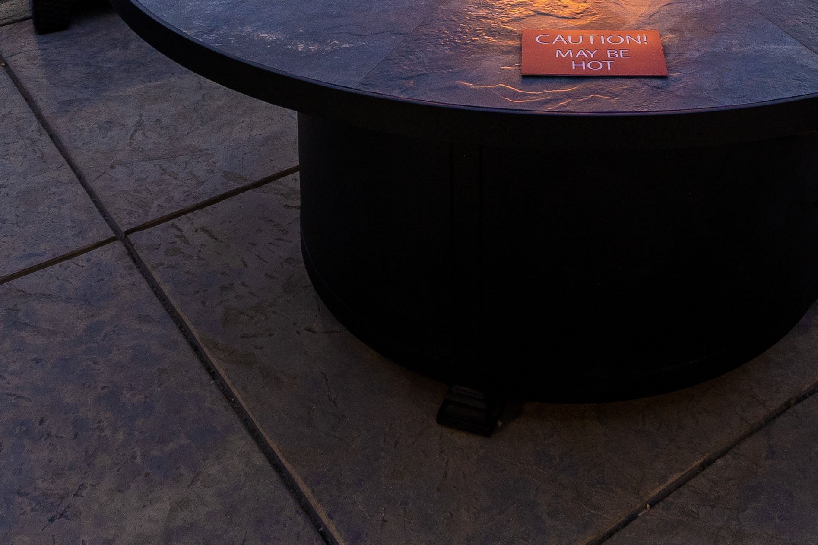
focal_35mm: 50
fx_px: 1136
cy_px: -281
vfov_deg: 22.1
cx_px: 533
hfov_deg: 39.2
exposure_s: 1/20
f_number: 8
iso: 400
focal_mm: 16
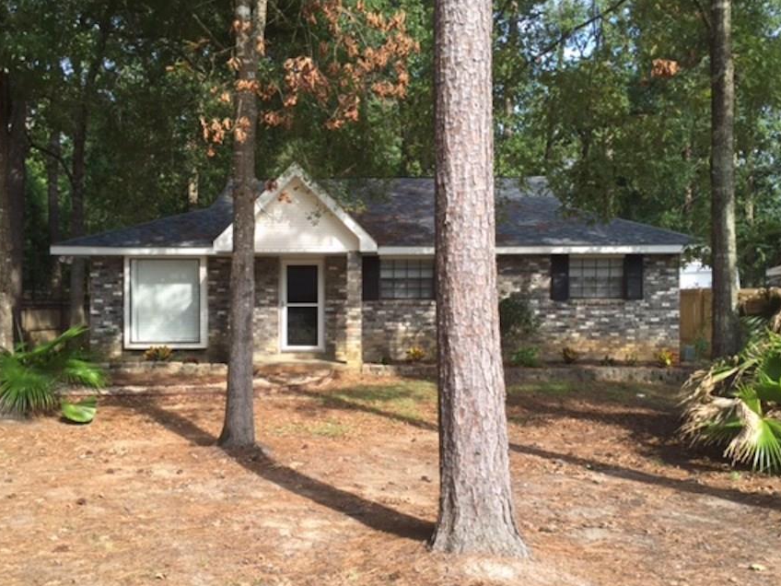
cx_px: 386
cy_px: 322
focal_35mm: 35
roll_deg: -1.4
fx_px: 790
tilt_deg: +0.5
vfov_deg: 40.7
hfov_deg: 52.6
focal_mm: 4.15
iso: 32
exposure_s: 1/366
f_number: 2.2
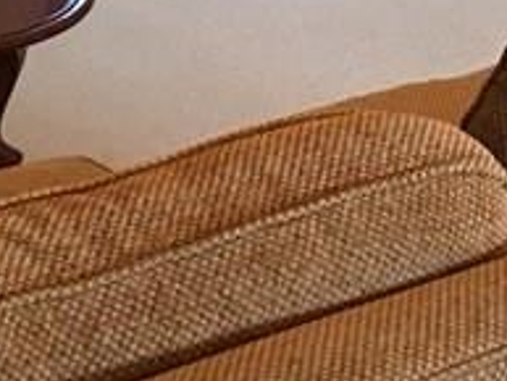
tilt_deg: -11.2
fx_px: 2257
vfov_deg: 9.2
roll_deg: -2.5
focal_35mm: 154
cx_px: 260
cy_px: -328
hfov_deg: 12.8
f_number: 2.2
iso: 100
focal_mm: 4.15
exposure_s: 1/15
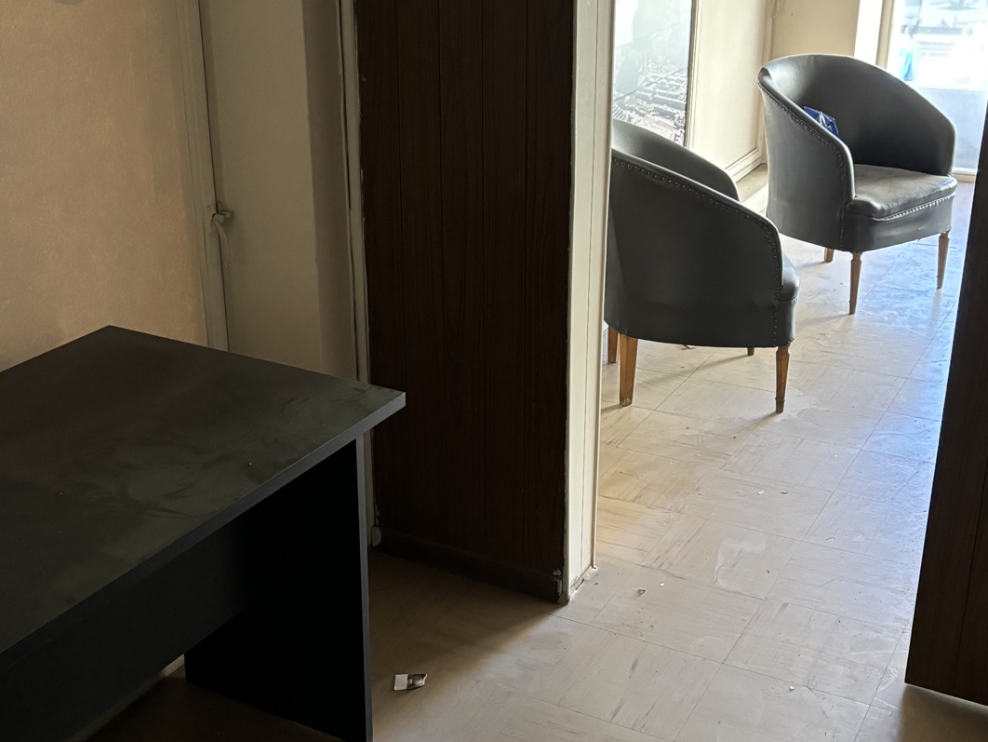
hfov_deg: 40.3
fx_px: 1342
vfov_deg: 30.8
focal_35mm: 47
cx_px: 405
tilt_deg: -23.5
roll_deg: +1.6
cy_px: 427
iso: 640
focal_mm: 5.96
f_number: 1.6
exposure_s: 1/40
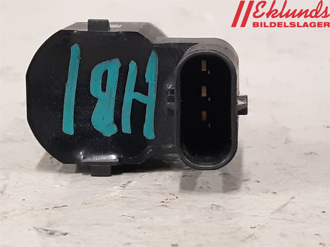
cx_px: 165
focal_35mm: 26
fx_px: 248
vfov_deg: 53.1
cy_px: 124
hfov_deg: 67.3
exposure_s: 1/50
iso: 250
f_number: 1.7
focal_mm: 3.93
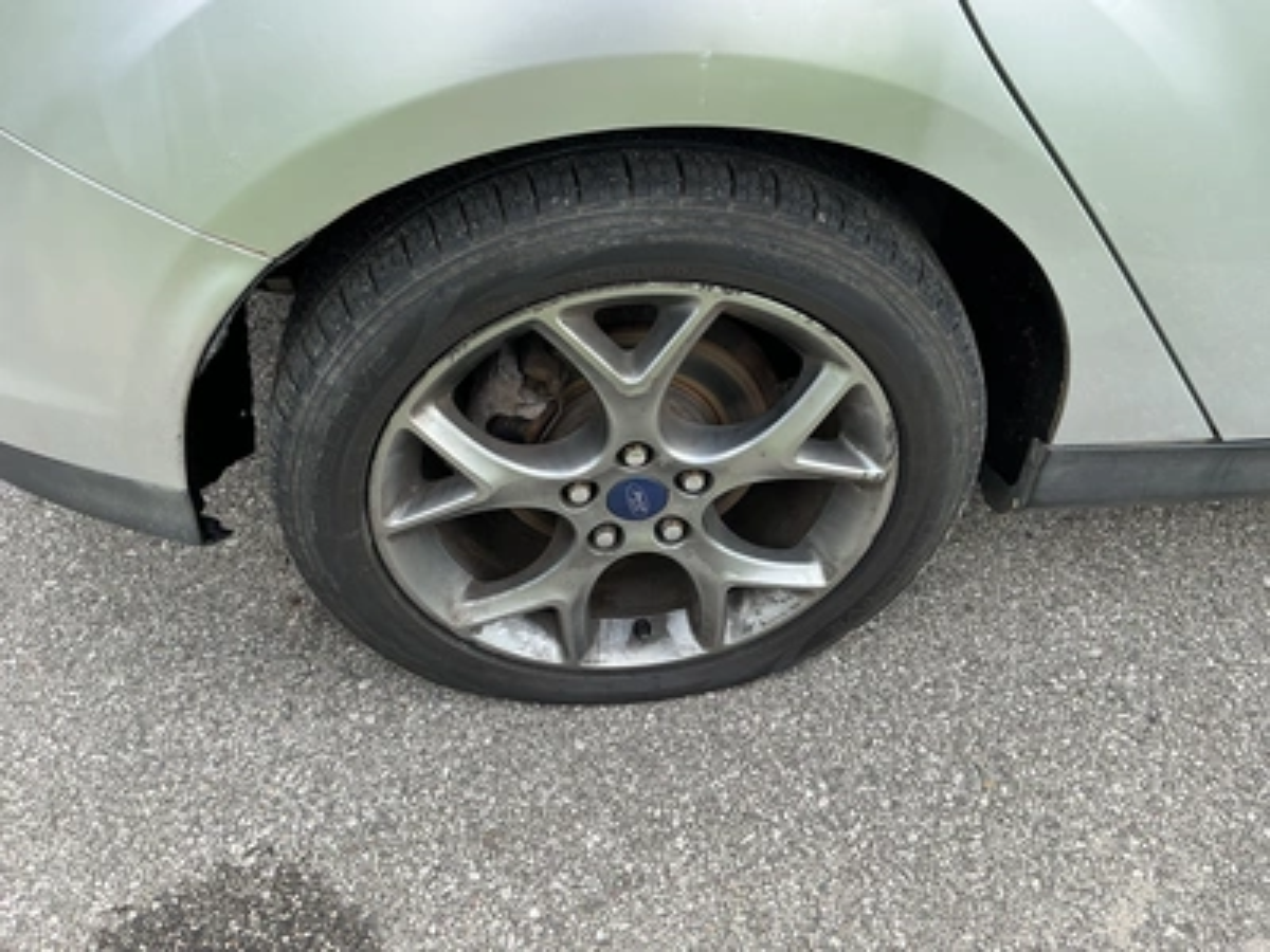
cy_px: 476
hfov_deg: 63.4
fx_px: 1027
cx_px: 635
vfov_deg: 49.7
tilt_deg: -40.6
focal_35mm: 28
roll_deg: +1.8
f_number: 1.8
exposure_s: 1/335
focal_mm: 3
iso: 25
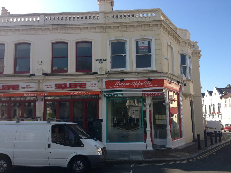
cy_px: 86
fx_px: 220
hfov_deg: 55.4
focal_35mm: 33
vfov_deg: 42.9
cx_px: 116
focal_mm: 4.13
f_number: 2.4
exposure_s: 1/742
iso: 50
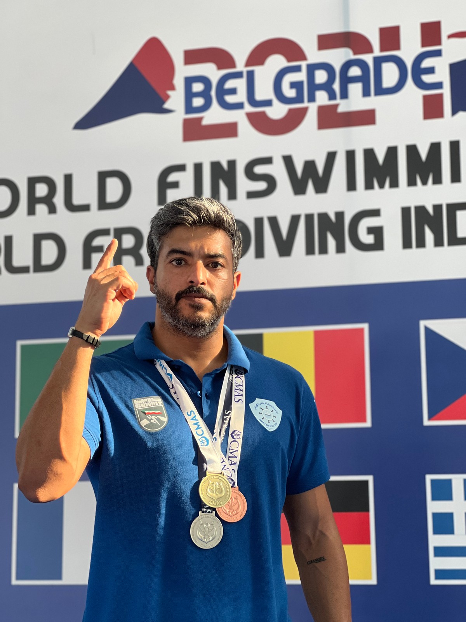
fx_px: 1382
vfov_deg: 25.3
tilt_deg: +6.1
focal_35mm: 77
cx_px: 233
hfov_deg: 19.1
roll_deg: +1.4
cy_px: 311
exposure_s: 1/121
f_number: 2.8
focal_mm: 9
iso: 250
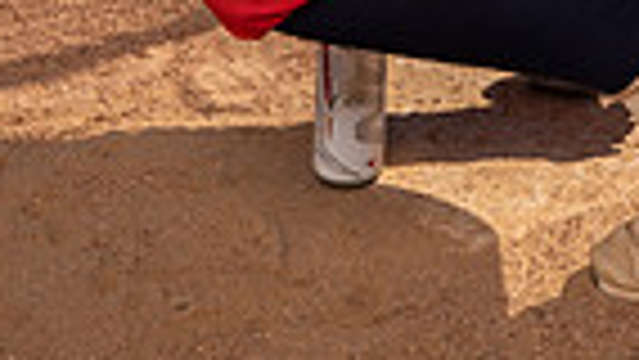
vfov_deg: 9.4
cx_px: 540
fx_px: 1915
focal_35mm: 113
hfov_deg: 18.7
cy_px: -554
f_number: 8
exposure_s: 1/250
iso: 64
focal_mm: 34
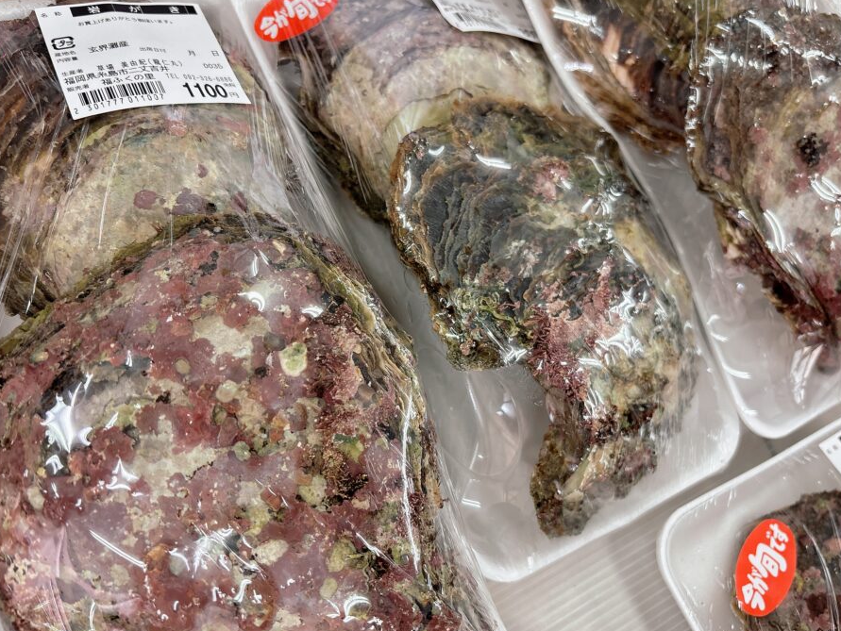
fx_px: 681
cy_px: 321
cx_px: 428
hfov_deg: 63.4
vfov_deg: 49.8
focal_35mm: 28
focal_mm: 5.96
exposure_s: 1/60
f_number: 1.6
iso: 80
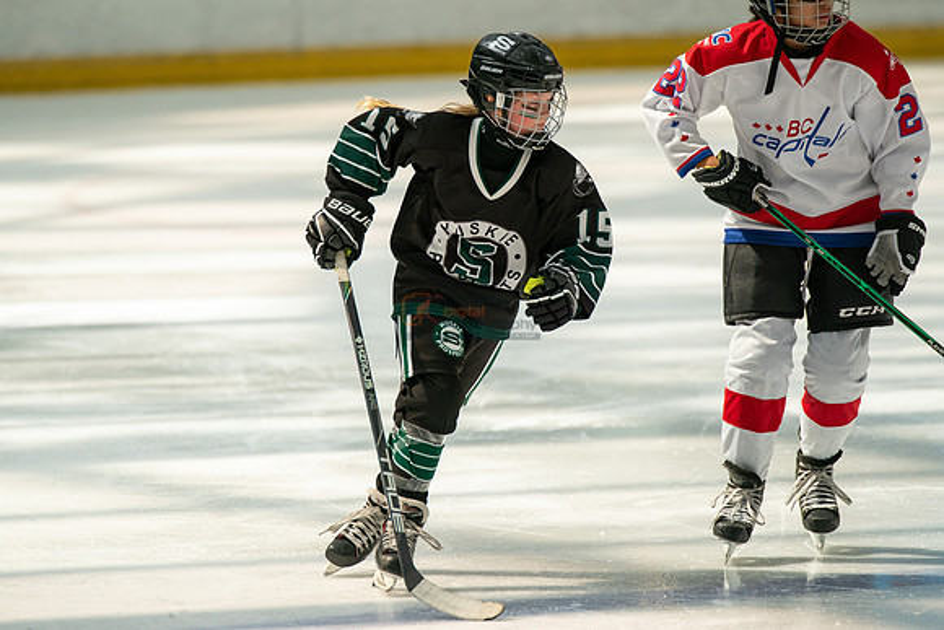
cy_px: 258
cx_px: 402
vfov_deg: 3.6
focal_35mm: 386
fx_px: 10121
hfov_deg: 5.3
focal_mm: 300
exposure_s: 1/5000
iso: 1600
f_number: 3.5
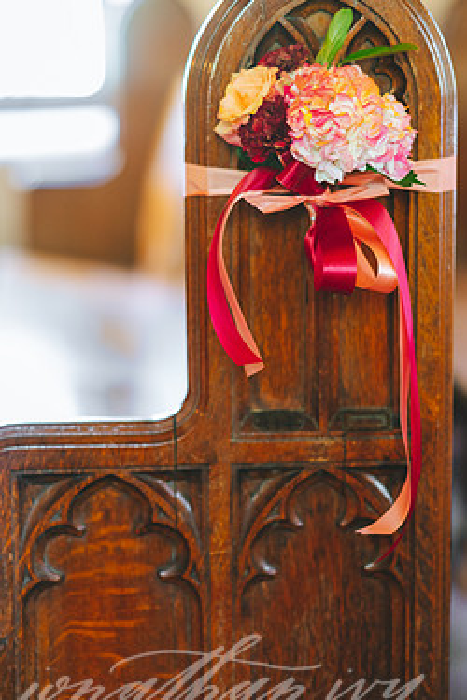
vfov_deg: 20.0
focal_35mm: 102
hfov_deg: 13.4
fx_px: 1985
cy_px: 345
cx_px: 205
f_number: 1.4
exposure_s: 1/125
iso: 1600
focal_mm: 85
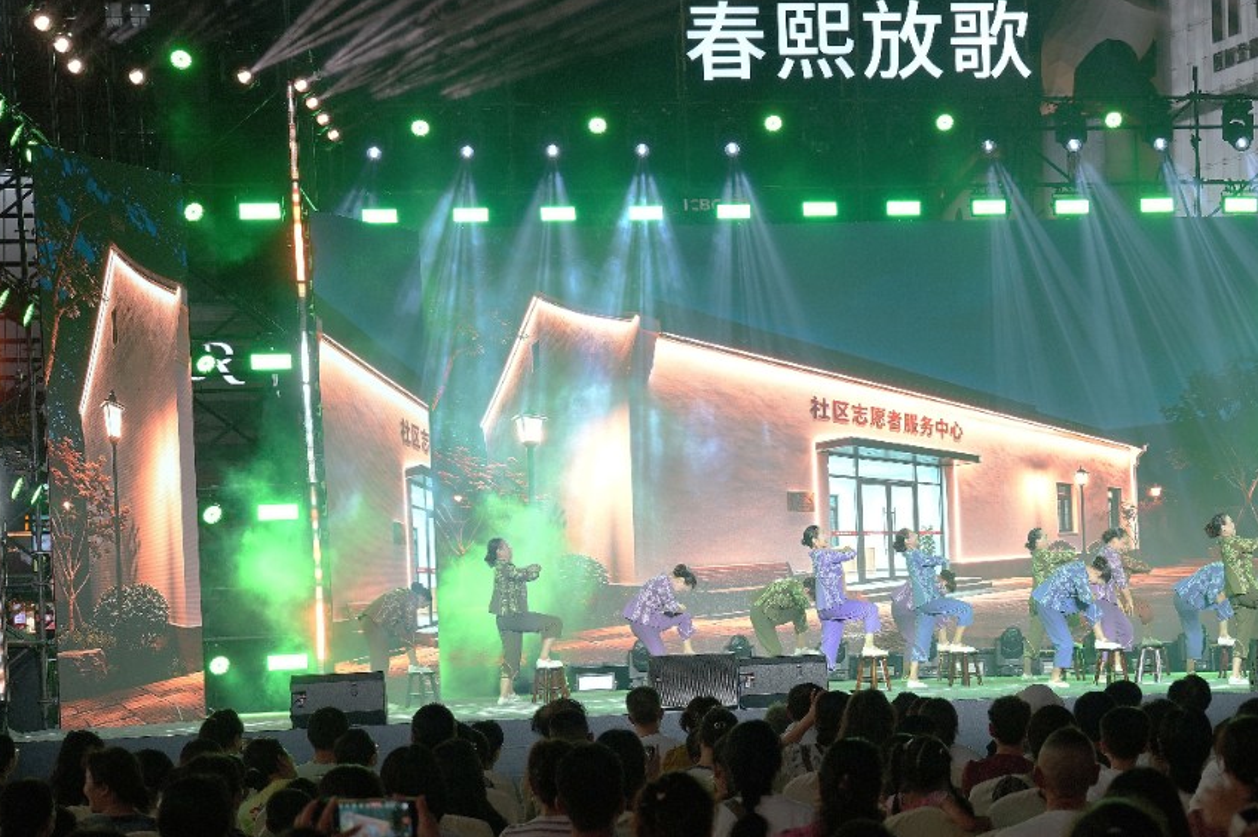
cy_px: 651
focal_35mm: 86
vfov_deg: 15.8
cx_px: 922
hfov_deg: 23.4
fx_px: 3004
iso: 250
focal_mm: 52
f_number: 4
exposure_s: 1/125
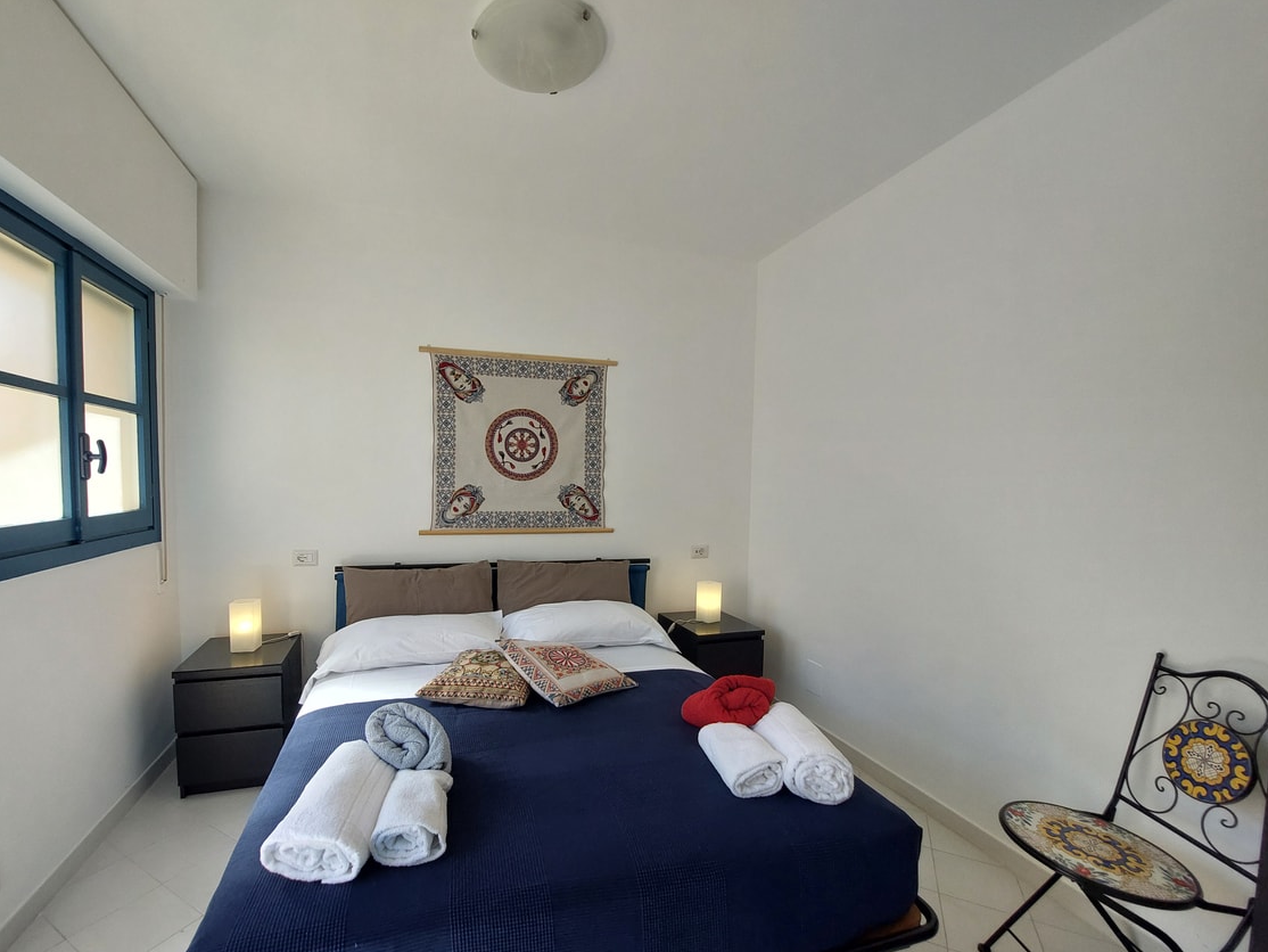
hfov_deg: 101.9
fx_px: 513
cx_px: 590
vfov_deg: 85.6
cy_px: 508
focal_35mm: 14
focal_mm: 1.74
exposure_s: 1/266
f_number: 2.2
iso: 50
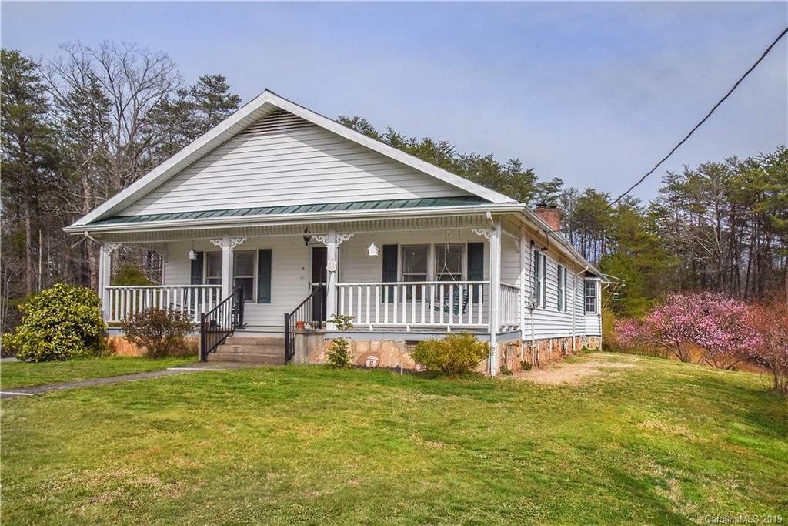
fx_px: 657
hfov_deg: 61.9
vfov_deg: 43.6
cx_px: 394
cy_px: 263
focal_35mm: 30
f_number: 16
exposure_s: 1/1000
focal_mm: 30
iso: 2000
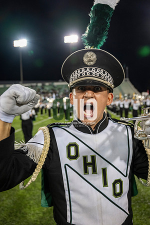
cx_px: 75
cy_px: 112
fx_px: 181
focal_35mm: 29
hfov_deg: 45.0
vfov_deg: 63.7
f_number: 3.2
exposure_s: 1/500
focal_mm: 29
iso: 1250
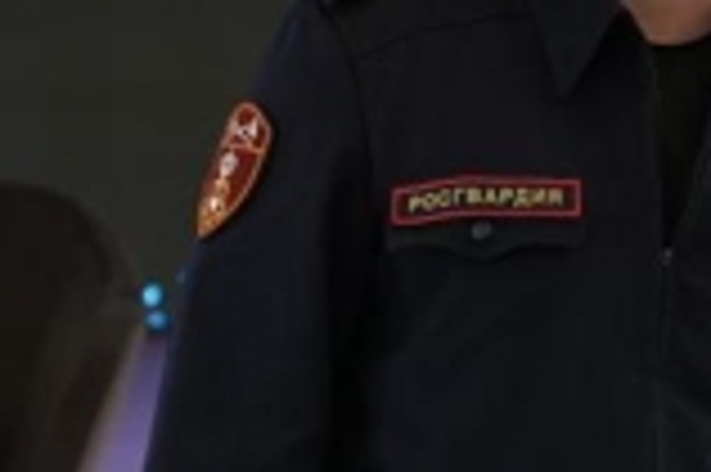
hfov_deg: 7.8
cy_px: 270
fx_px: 5248
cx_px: 338
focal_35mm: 266
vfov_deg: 5.2
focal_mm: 56
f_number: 2.8
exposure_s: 1/60
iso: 250
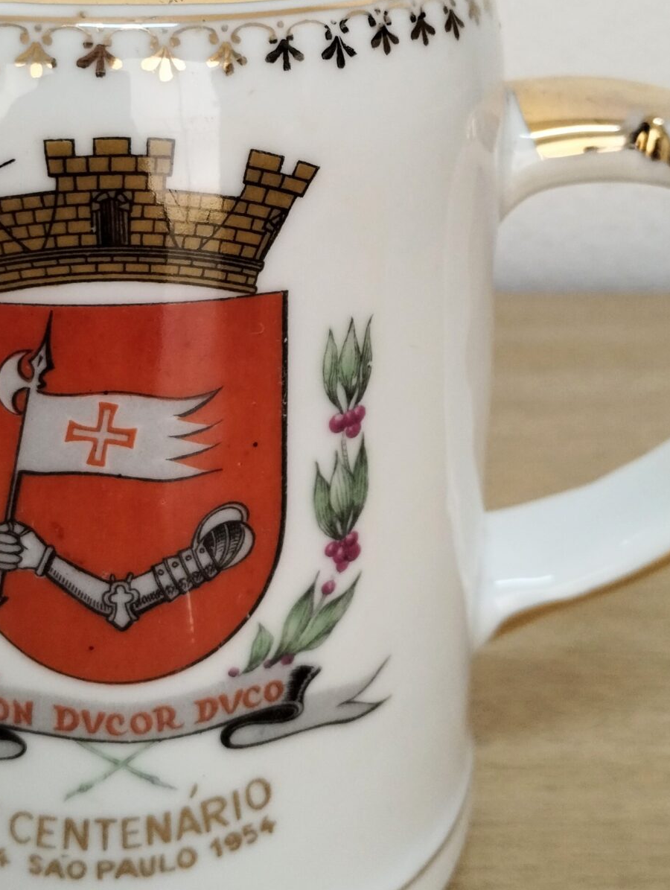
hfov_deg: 24.4
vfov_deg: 31.9
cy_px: 319
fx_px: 1544
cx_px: 237
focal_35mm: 60
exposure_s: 1/60
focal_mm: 4.27
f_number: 1.8
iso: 344
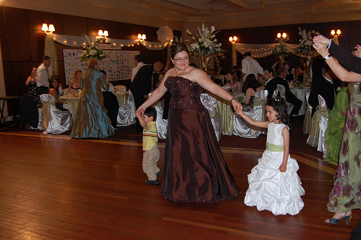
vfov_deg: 38.3
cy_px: 120
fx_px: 346
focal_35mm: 34
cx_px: 180
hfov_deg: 55.1
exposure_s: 1/60
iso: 400
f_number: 3.8
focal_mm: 23
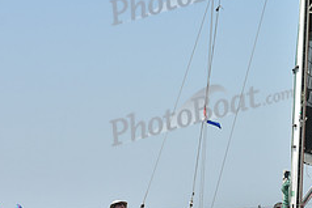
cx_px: 363
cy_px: 162
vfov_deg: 5.1
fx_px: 2324
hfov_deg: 7.6
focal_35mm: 268
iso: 250
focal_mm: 110
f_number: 6.3
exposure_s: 1/1250
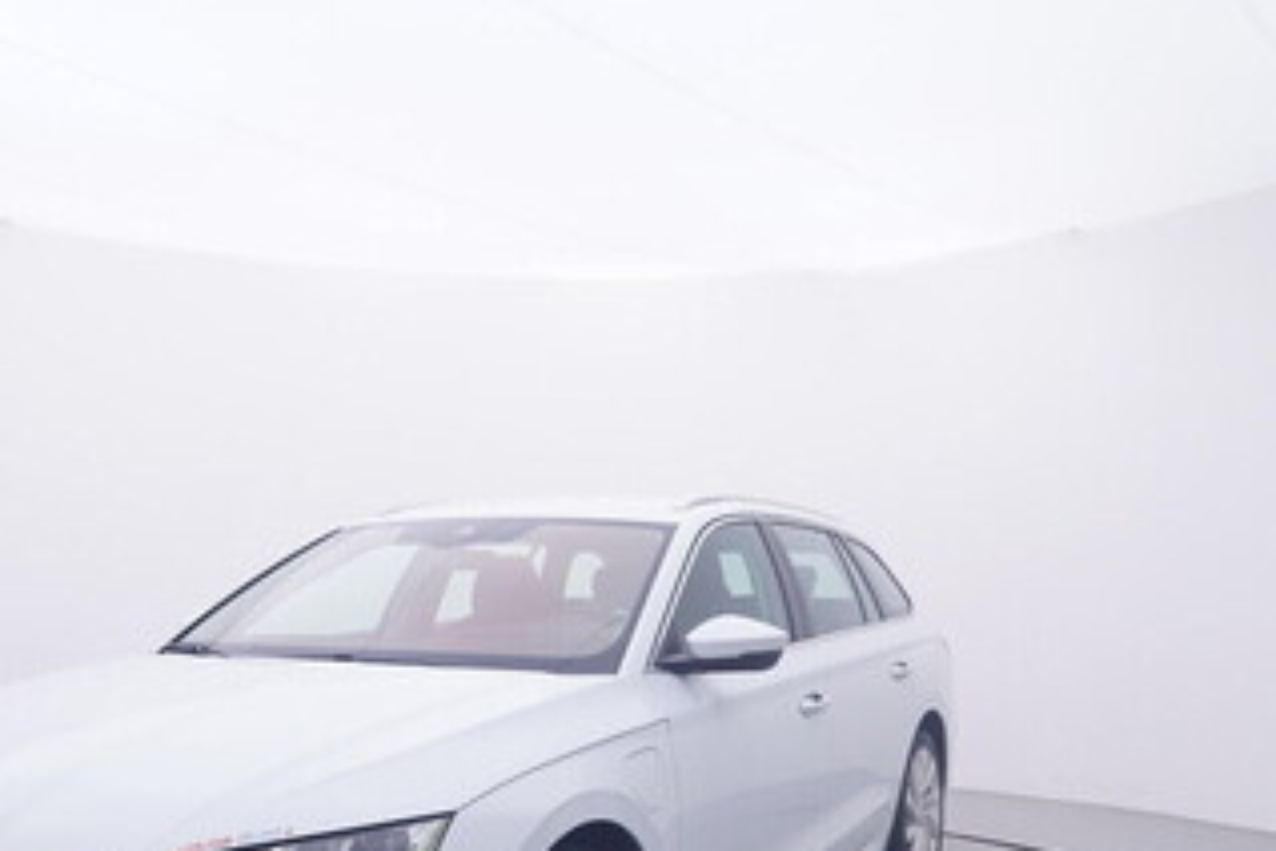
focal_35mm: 39
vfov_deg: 33.5
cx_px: 556
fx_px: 1377
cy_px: 652
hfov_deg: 49.6
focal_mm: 15
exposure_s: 1/80
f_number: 5
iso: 200
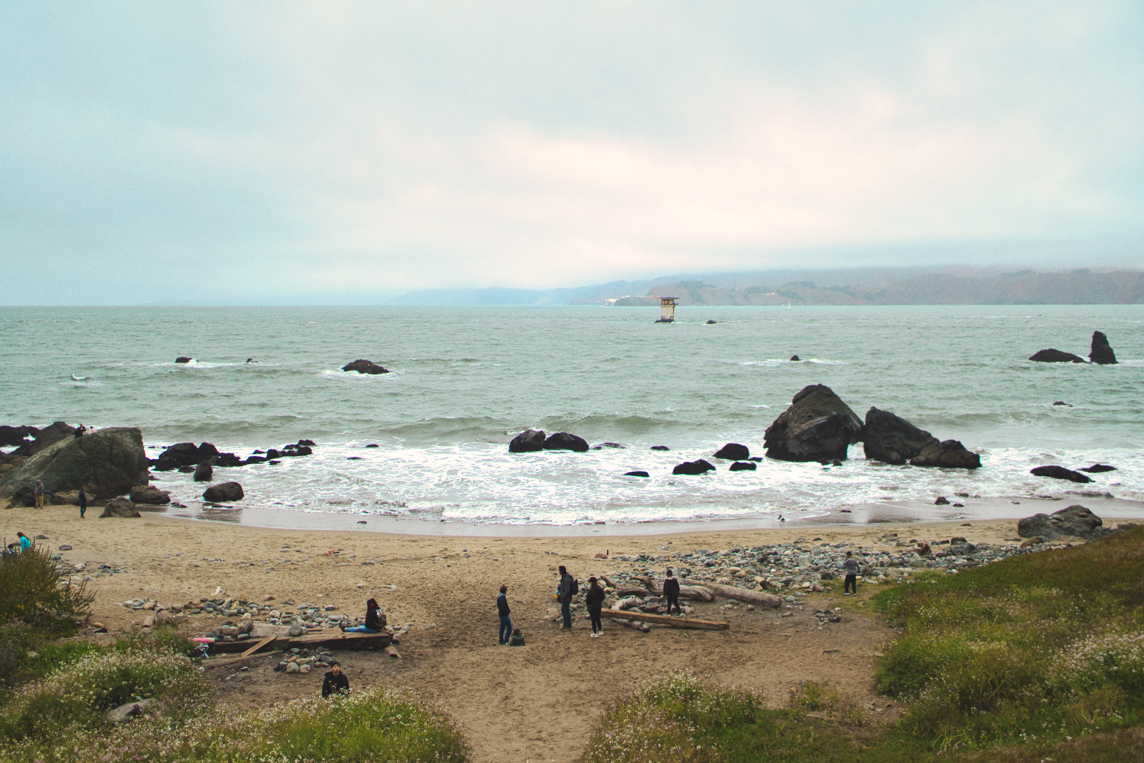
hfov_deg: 53.1
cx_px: 572
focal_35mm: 36
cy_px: 382
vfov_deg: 36.9
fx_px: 1144
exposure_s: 1/4000
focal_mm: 24
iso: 100
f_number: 1.8
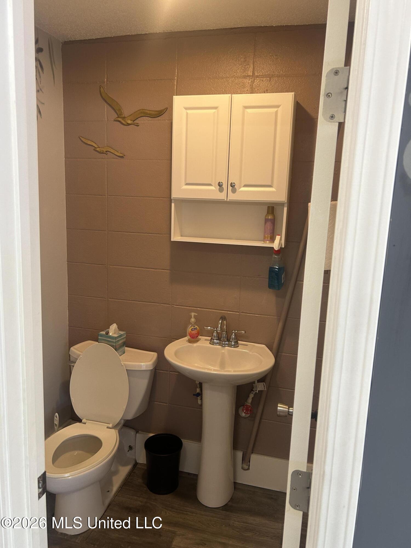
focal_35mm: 26
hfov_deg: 53.1
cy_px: 274
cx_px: 206
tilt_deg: -4.0
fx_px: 412
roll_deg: -3.5
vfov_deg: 67.3
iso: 100
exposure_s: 1/60
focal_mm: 5.7
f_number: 1.5
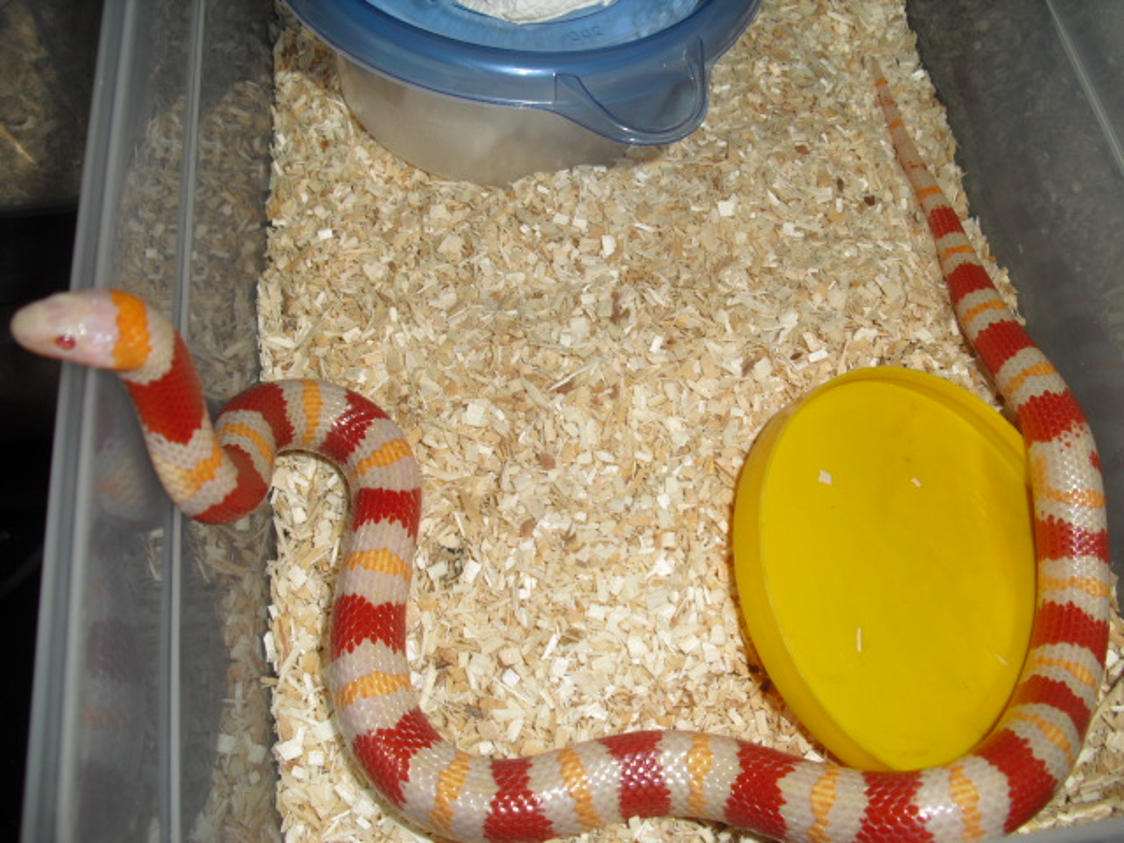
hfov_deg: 51.4
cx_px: 562
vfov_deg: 39.7
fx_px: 1169
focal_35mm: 36
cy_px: 422
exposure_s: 1/60
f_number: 3.1
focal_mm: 6.3
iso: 64
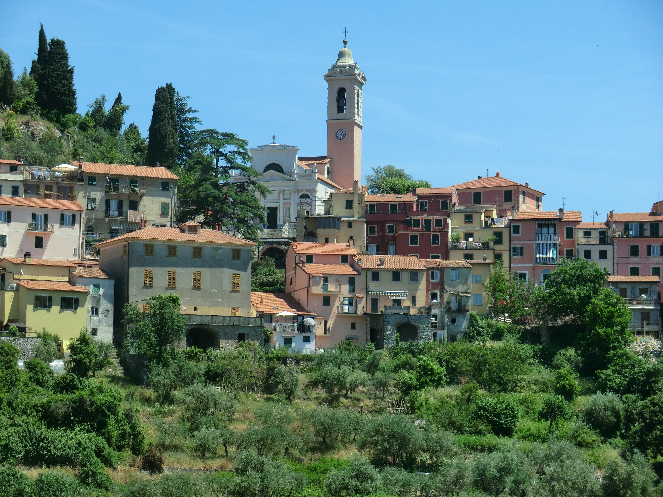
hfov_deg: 18.7
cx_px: 332
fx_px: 2011
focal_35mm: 105
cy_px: 248
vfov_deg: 14.1
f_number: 5
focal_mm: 18.8
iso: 80
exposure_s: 1/400
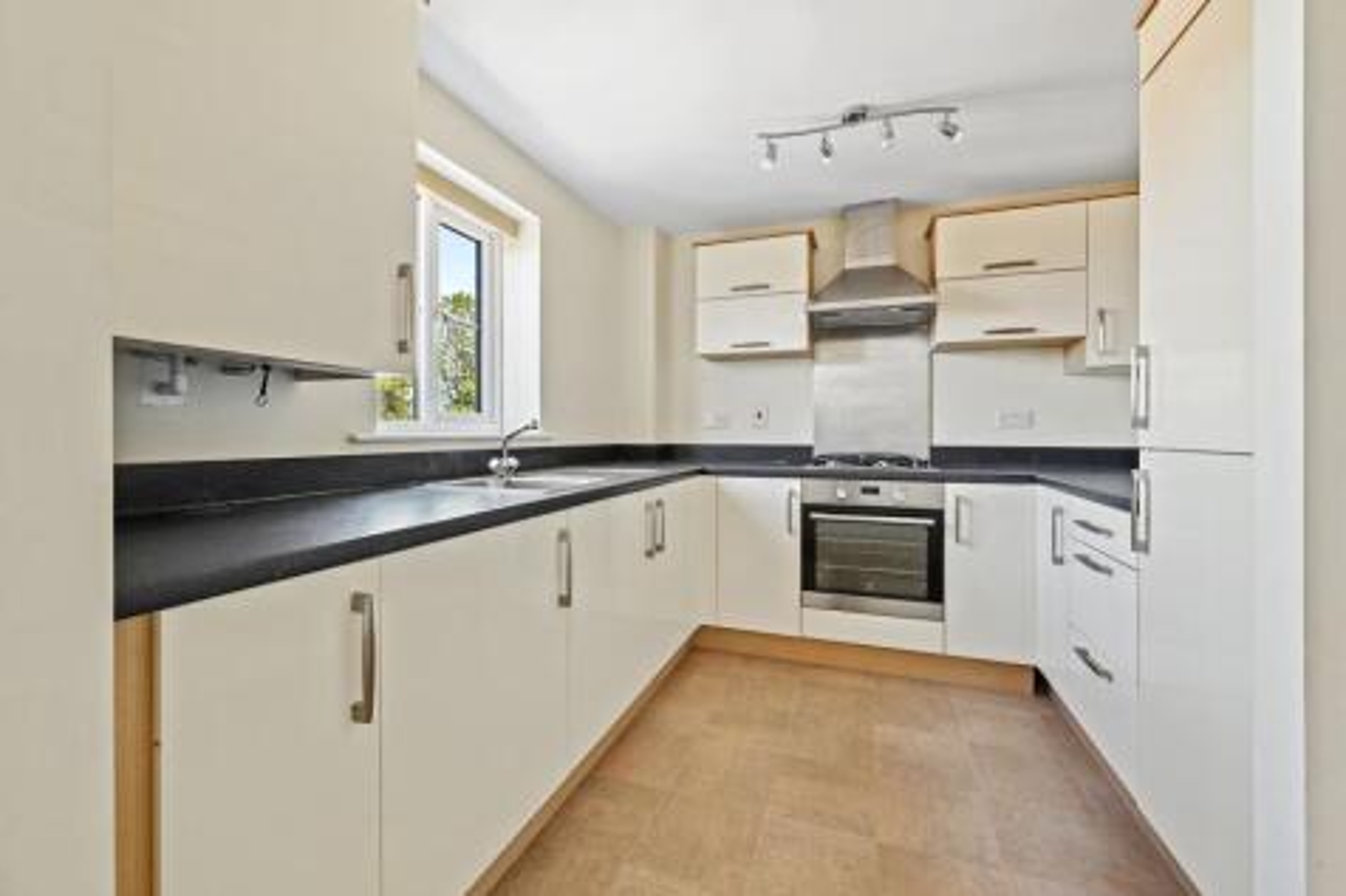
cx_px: 673
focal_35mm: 14
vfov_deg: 81.2
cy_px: 448
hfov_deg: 104.3
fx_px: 523
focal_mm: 14
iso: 250
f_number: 8
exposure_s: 1/3
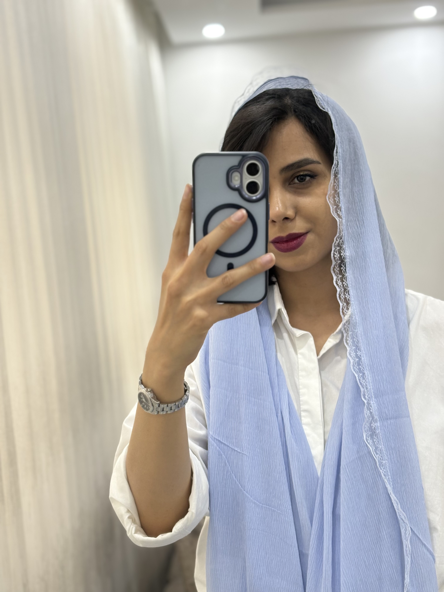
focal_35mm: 52
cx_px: 222
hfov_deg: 28.0
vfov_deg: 36.8
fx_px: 889
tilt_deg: -10.9
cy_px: 296
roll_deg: +4.7
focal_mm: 5.96
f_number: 1.6
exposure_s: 1/50
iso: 125
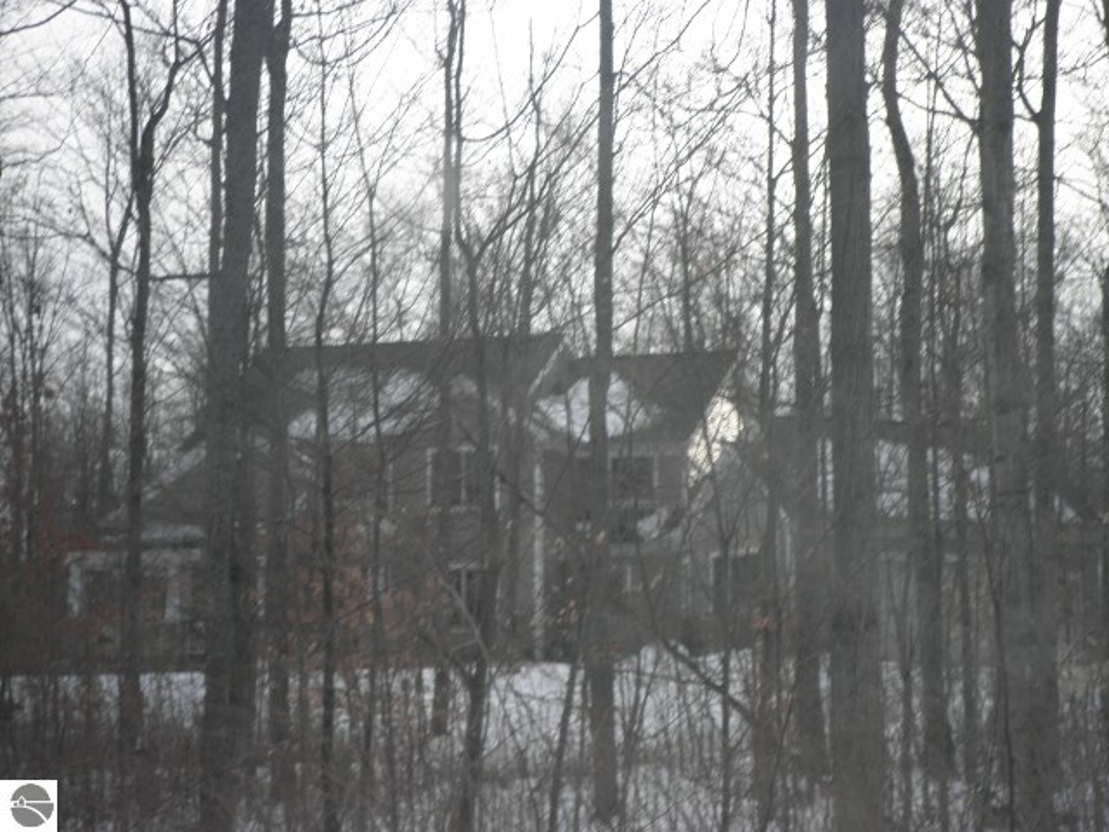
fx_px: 3268
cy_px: 416
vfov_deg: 14.5
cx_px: 554
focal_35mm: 102
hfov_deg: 19.3
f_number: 5.3
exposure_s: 1/125
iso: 64
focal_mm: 18.3
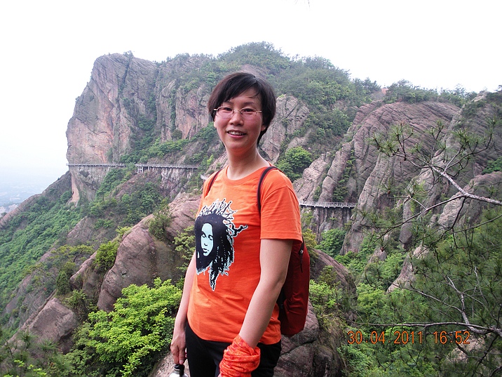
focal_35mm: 36
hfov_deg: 51.4
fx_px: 522
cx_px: 251
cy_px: 188
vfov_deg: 39.7
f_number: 3.5
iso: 109
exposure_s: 1/60
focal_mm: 6.3
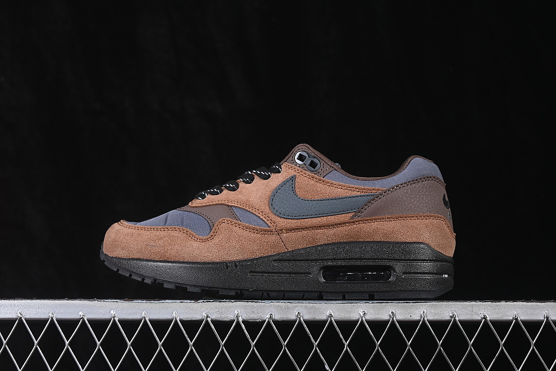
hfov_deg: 27.0
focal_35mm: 75
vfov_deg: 18.2
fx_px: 1158
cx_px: 278
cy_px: 186
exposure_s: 1/60
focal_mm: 50
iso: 160
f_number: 7.1
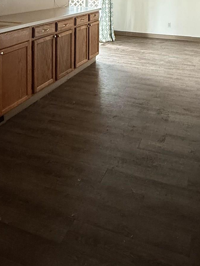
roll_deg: -1.3
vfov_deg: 44.5
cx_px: 116
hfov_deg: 39.5
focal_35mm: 36
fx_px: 277
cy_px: 7
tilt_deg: -4.0
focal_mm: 2.22
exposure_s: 1/60
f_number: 2.2
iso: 640
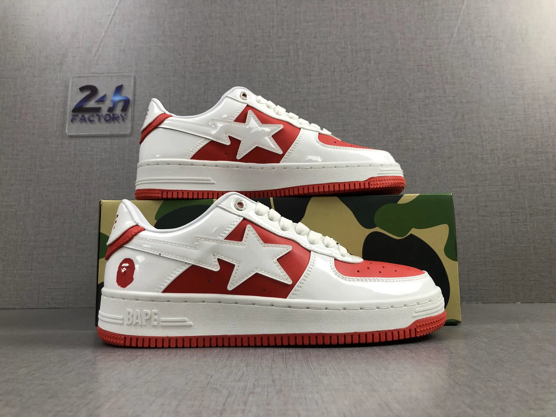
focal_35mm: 28
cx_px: 278
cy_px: 208
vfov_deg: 49.7
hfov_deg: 63.4
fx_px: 450
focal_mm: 3.99
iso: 32
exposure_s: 1/50
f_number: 1.8
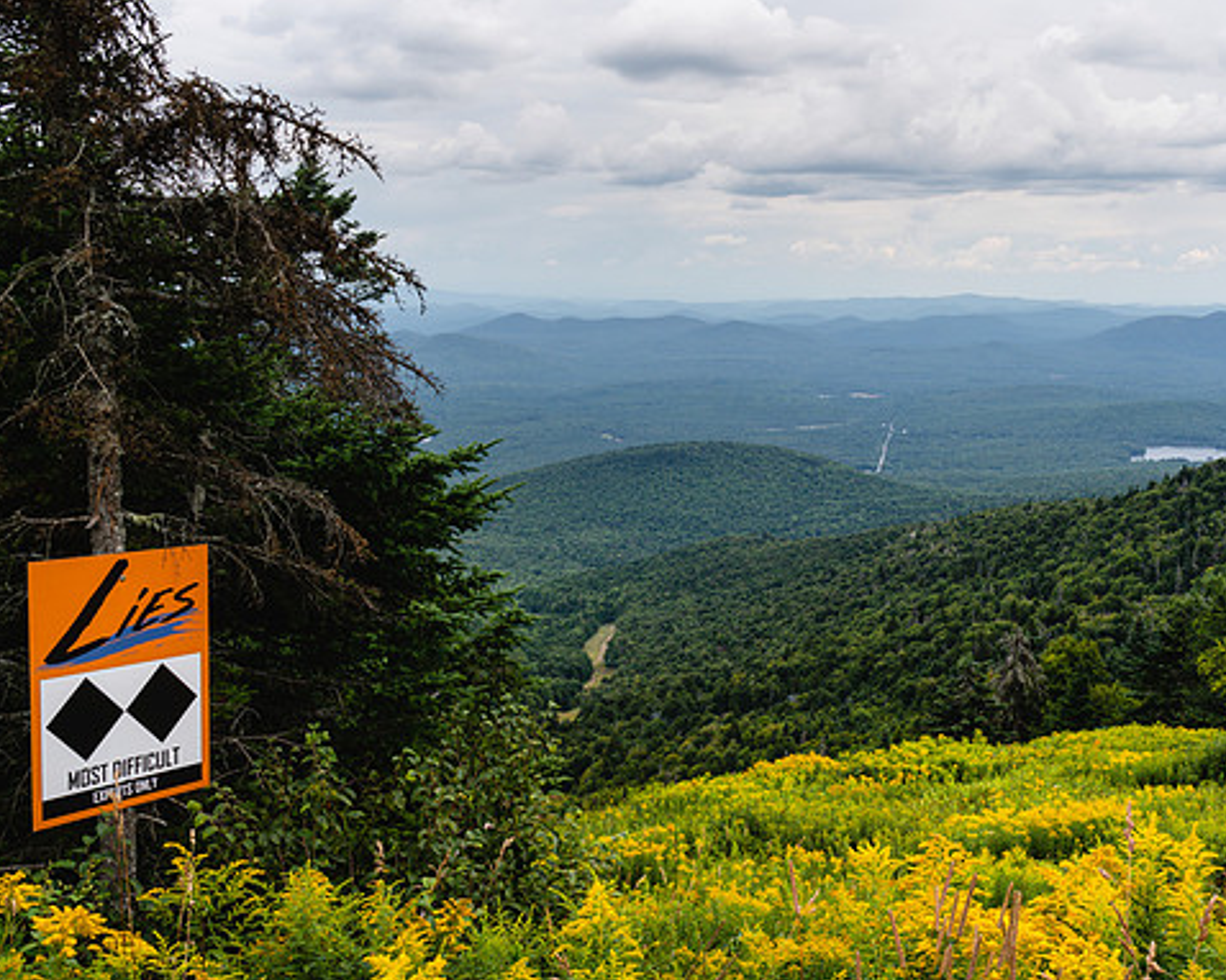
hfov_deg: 44.6
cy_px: 491
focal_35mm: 41
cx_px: 731
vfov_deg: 36.5
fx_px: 1487
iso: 100
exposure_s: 1/60
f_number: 16
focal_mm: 24
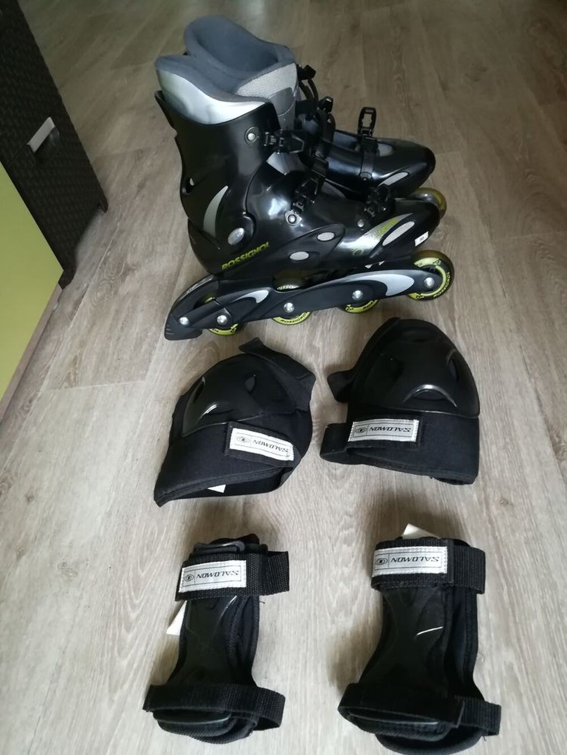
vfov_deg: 67.3
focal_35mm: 26
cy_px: 378
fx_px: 568
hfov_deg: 53.1
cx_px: 284
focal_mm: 3.83
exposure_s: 1/33.3
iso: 400
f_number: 2.2
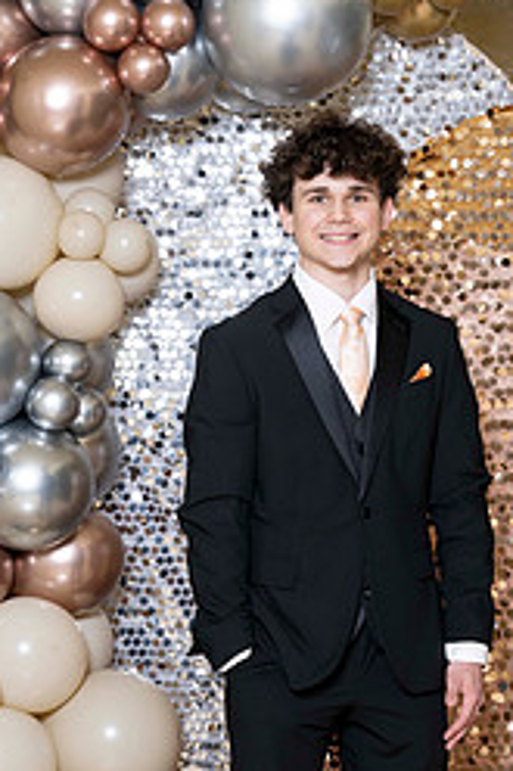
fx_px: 3189
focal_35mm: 149
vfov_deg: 13.8
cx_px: 308
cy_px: 529
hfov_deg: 9.2
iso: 250
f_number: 5.6
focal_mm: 82
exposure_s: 1/200
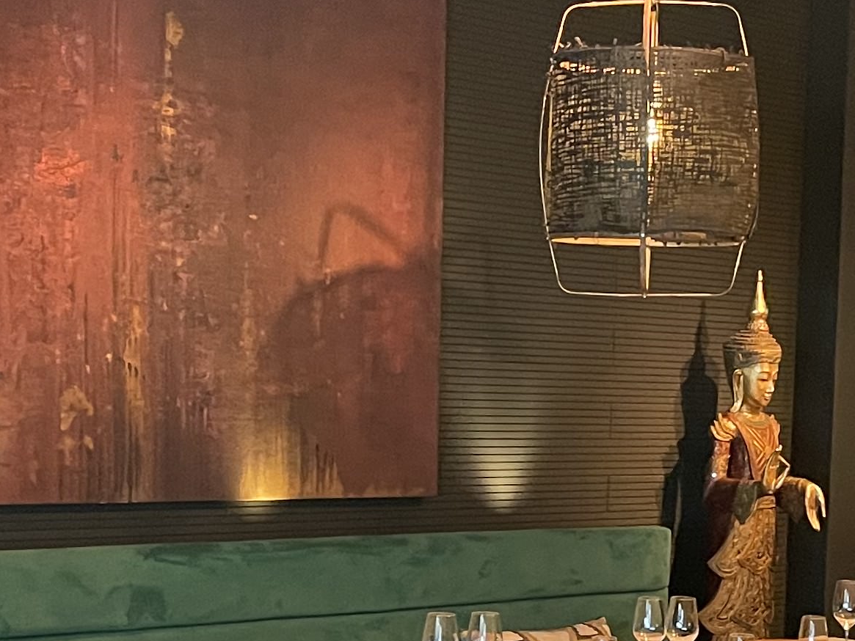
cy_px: 505
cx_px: 691
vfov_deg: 16.3
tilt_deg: -3.6
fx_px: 2223
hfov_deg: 21.5
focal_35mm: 90
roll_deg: -1.5
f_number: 1.6
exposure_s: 1/25
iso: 500
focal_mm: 4.2
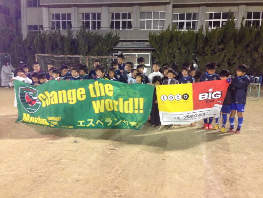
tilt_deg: -7.0
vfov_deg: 42.9
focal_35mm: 33
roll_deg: -1.9
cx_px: 132
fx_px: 251
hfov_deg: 55.4
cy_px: 99
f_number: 2.4
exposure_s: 1/20
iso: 250
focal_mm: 4.12
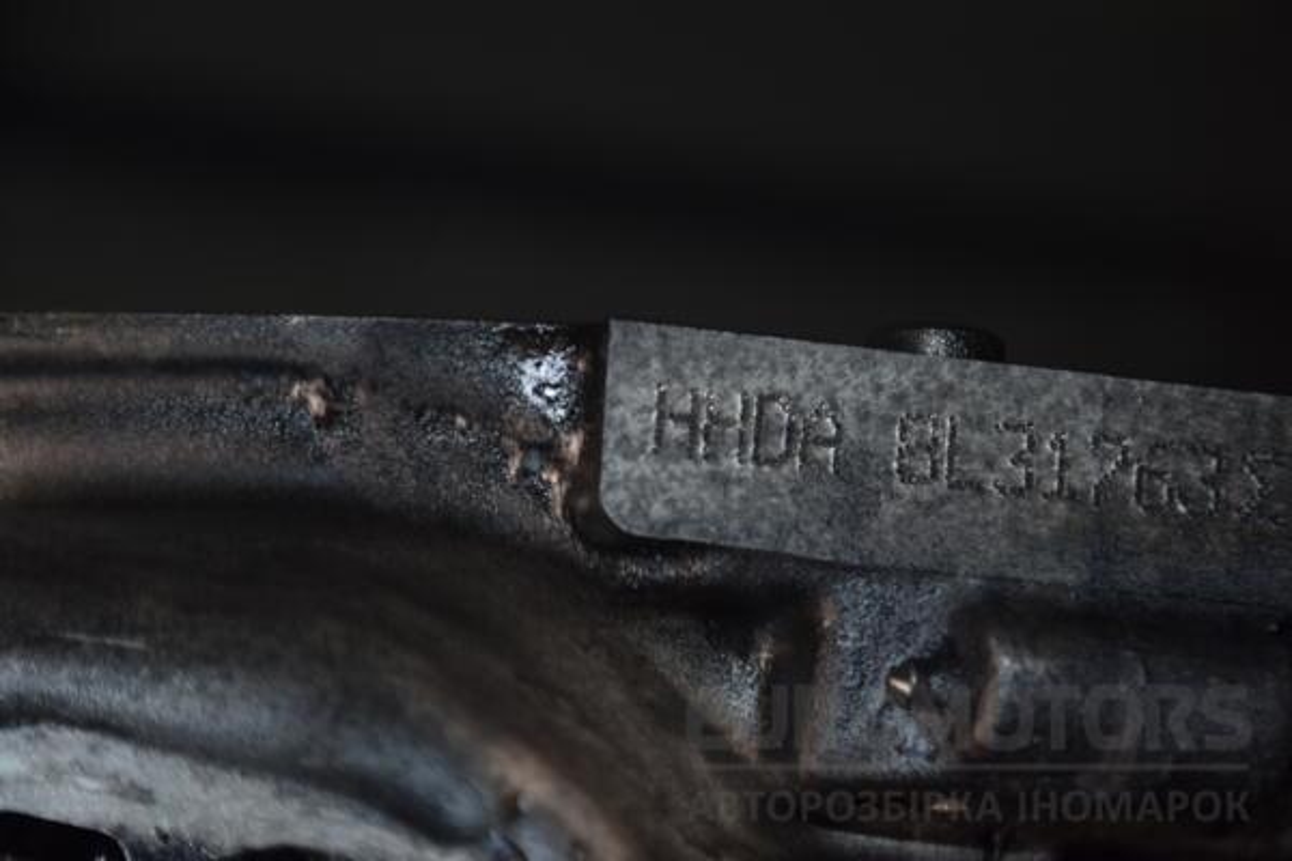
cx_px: 646
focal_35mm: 158
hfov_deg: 13.0
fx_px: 5652
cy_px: 430
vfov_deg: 8.7
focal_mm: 105
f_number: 5.6
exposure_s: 1/60
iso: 800
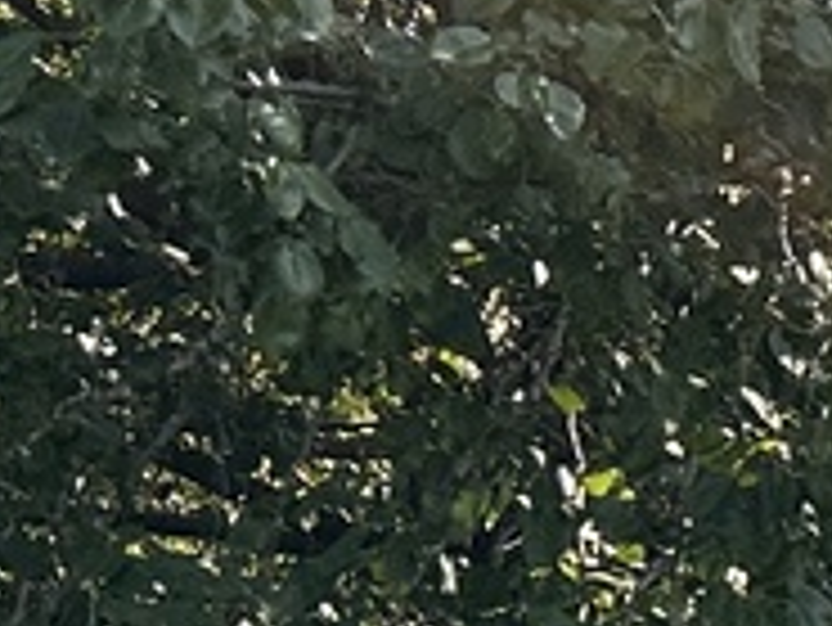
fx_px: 4497
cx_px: 2334
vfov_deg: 7.8
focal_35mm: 187
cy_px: 851
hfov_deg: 9.0
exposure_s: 1/999
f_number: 1.78
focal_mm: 6.86
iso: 80
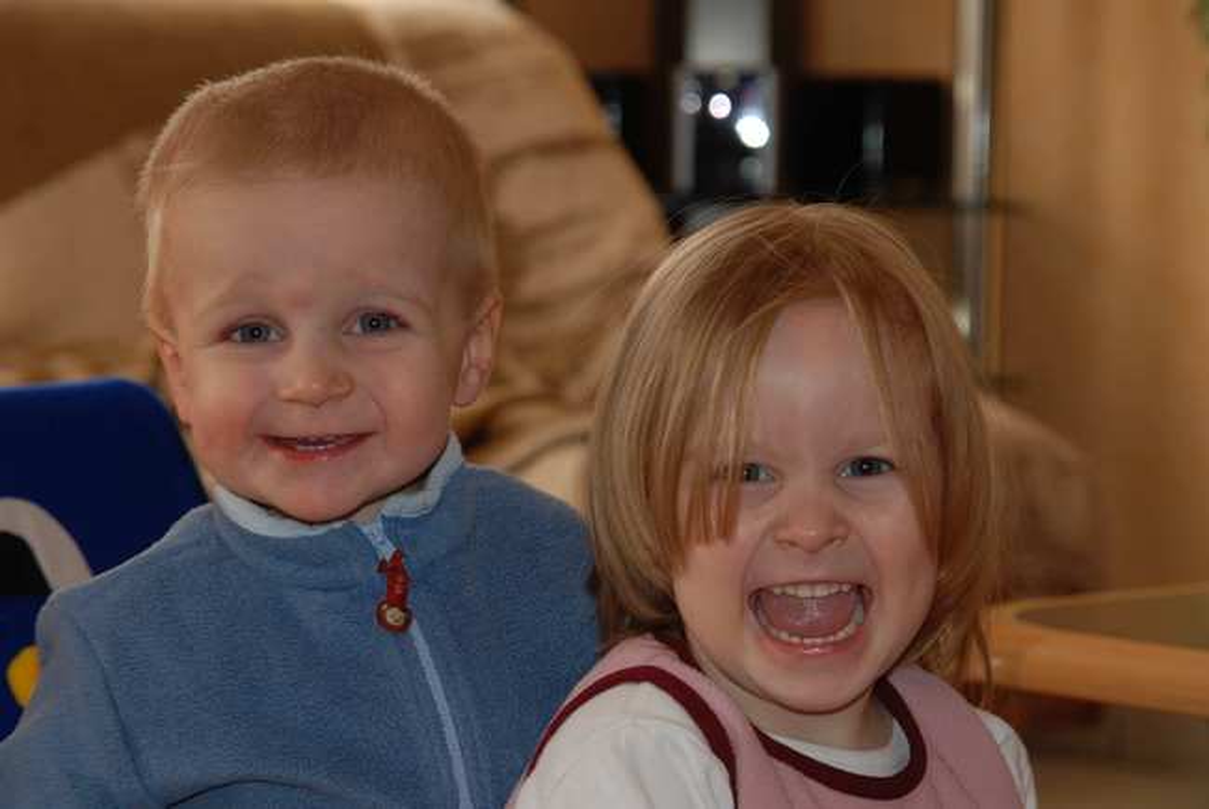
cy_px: 404
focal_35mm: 105
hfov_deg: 19.4
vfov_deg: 13.1
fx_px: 3530
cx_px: 604
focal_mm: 70
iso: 100
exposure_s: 1/60
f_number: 4.5
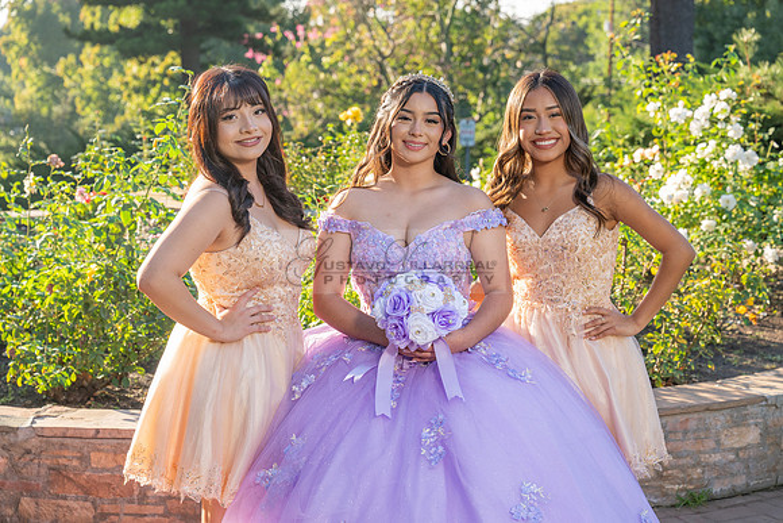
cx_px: 392
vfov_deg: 20.0
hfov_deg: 29.6
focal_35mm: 68
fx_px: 1479
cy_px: 262
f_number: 5.6
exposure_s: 1/200
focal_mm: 68
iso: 200
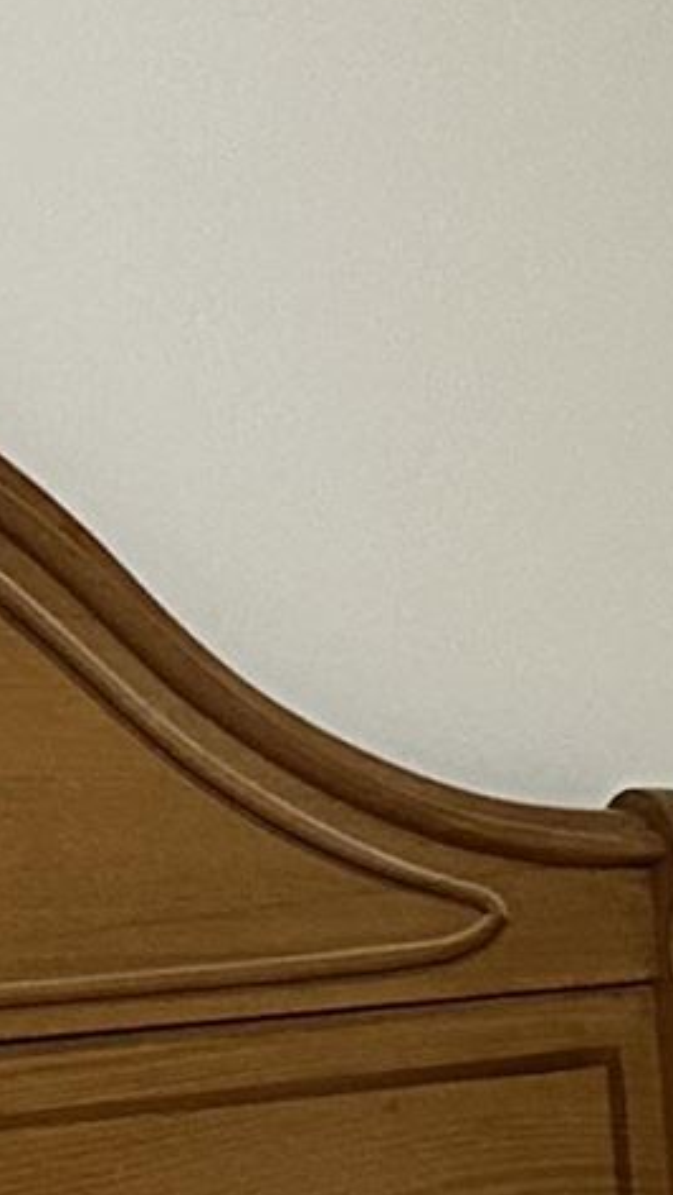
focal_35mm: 170
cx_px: 1556
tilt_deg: -8.3
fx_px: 5386
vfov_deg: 12.4
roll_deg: +3.6
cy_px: 1377
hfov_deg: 6.8
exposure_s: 1/60
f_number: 1.78
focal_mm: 6.86
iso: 500
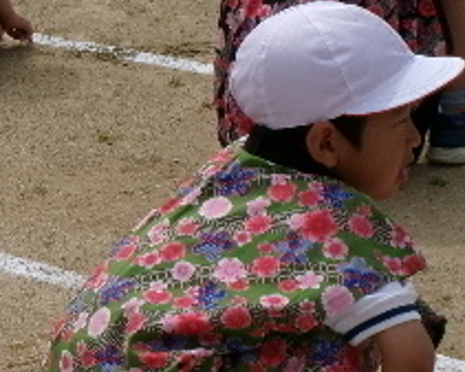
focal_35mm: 231
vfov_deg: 6.7
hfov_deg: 8.3
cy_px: 249
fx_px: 3181
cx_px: -99
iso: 100
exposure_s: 1/200
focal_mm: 14
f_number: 14.3
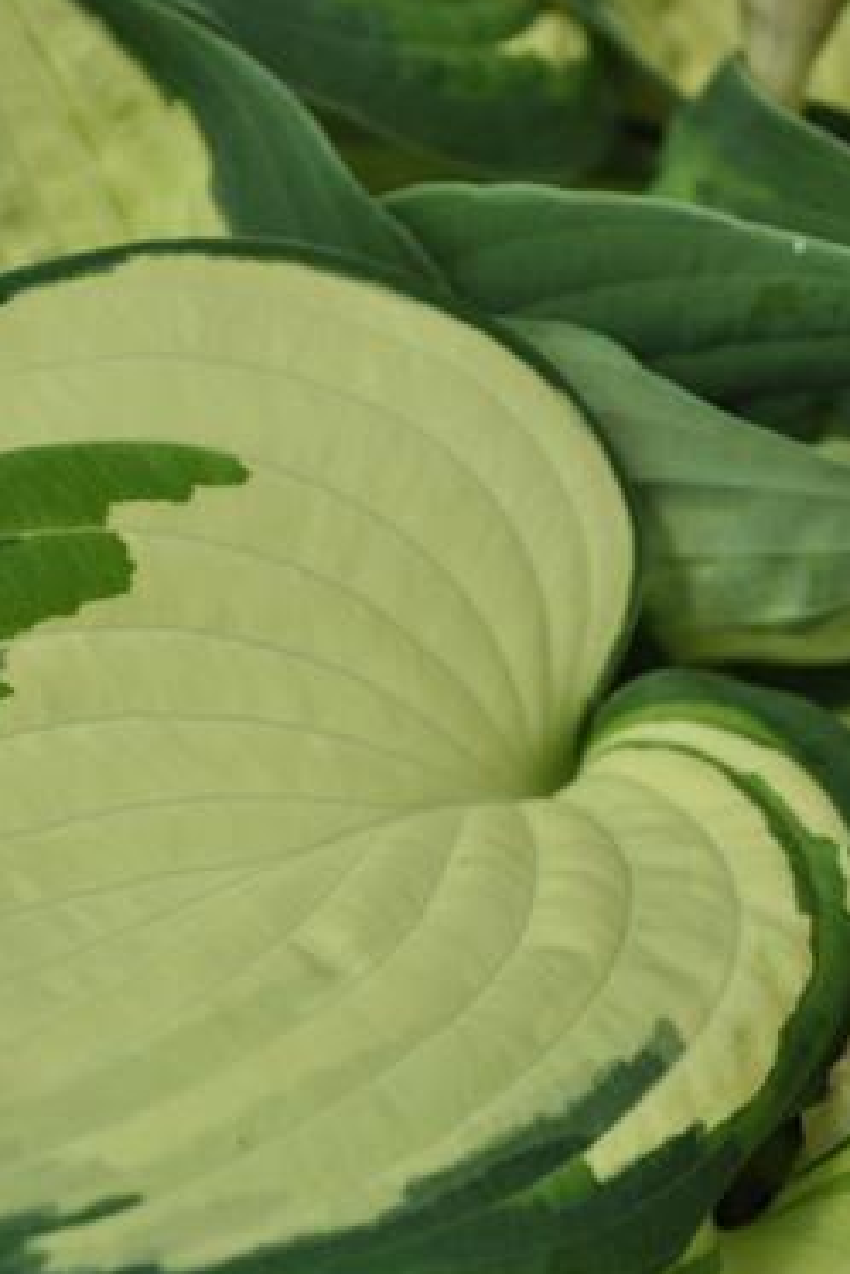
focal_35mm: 139
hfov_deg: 9.9
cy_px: 827
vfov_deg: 14.7
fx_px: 4918
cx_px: 338
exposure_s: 1/80
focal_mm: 46
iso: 100
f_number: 5.3
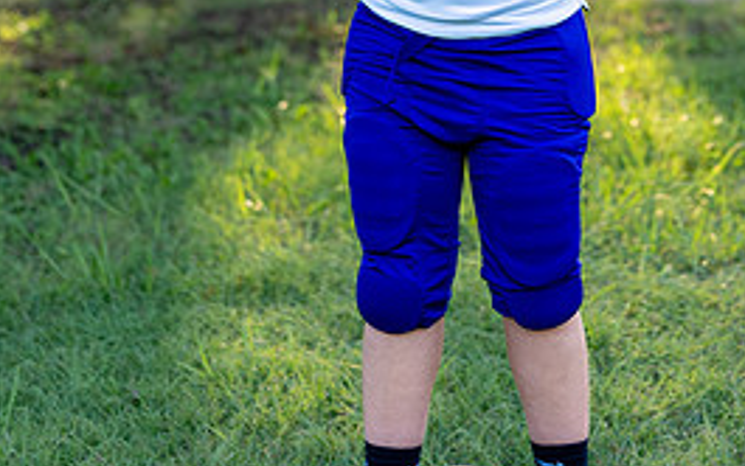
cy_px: -125
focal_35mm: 145
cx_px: 484
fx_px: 2946
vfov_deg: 8.9
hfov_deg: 14.4
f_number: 2
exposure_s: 1/640
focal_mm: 50
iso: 125
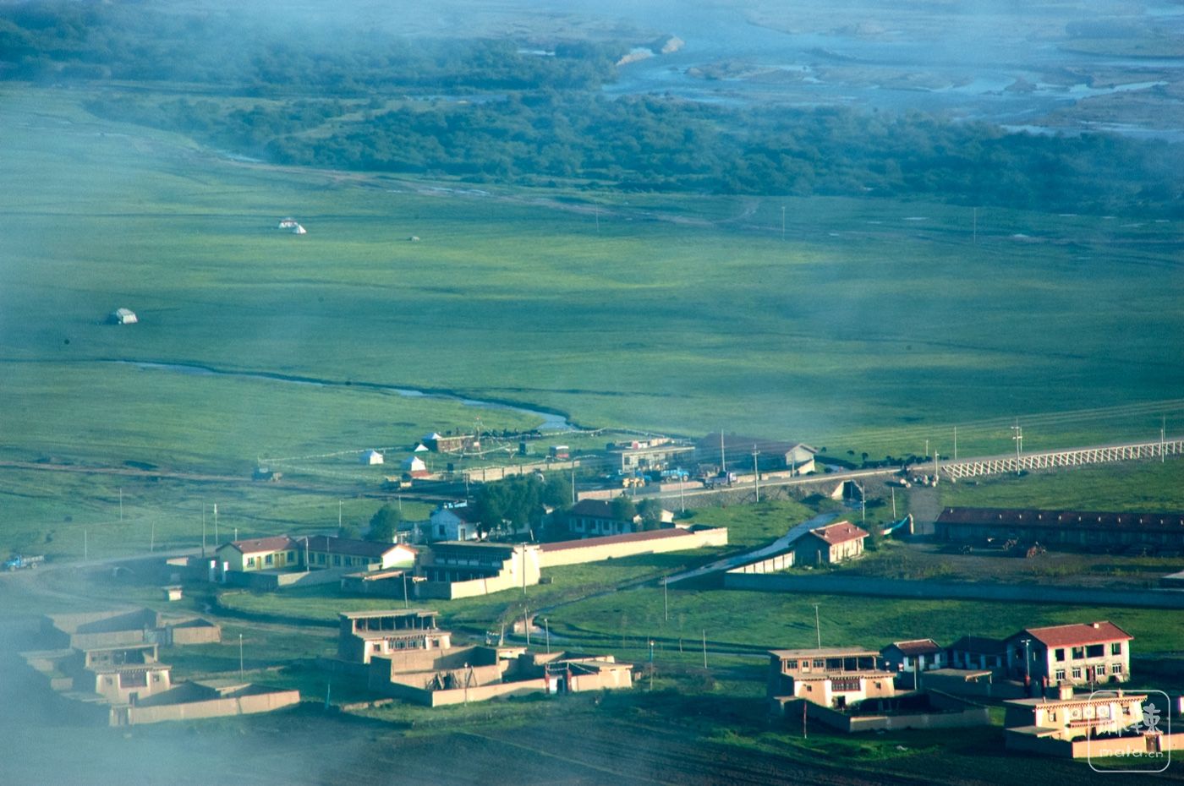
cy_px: 393
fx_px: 9855
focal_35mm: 300
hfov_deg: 6.9
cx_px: 592
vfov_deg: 4.6
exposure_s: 1/40
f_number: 20
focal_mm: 200
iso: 200
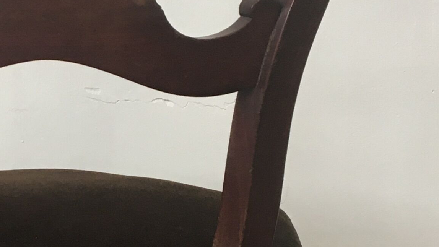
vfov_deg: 10.9
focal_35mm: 111
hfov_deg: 19.0
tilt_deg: -11.6
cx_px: 51
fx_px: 1292
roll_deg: -0.1
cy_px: 192
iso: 80
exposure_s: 1/33
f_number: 2.2
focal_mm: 4.15
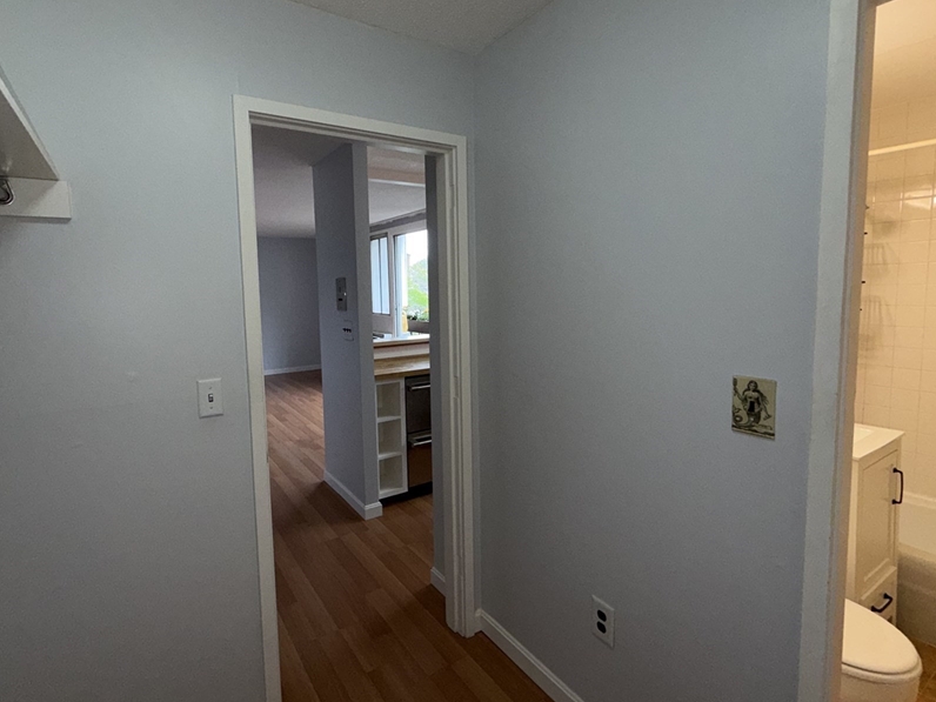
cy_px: 327
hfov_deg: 87.6
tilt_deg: -5.5
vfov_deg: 71.5
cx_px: 433
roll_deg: +1.9
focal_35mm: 18
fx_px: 487
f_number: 2.2
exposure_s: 1/120
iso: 100
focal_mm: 2.22
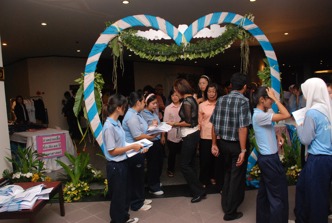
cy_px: 112
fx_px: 250
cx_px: 166
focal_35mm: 27
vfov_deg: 48.1
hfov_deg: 67.3
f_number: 5.6
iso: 1000
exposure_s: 1/125
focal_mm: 18
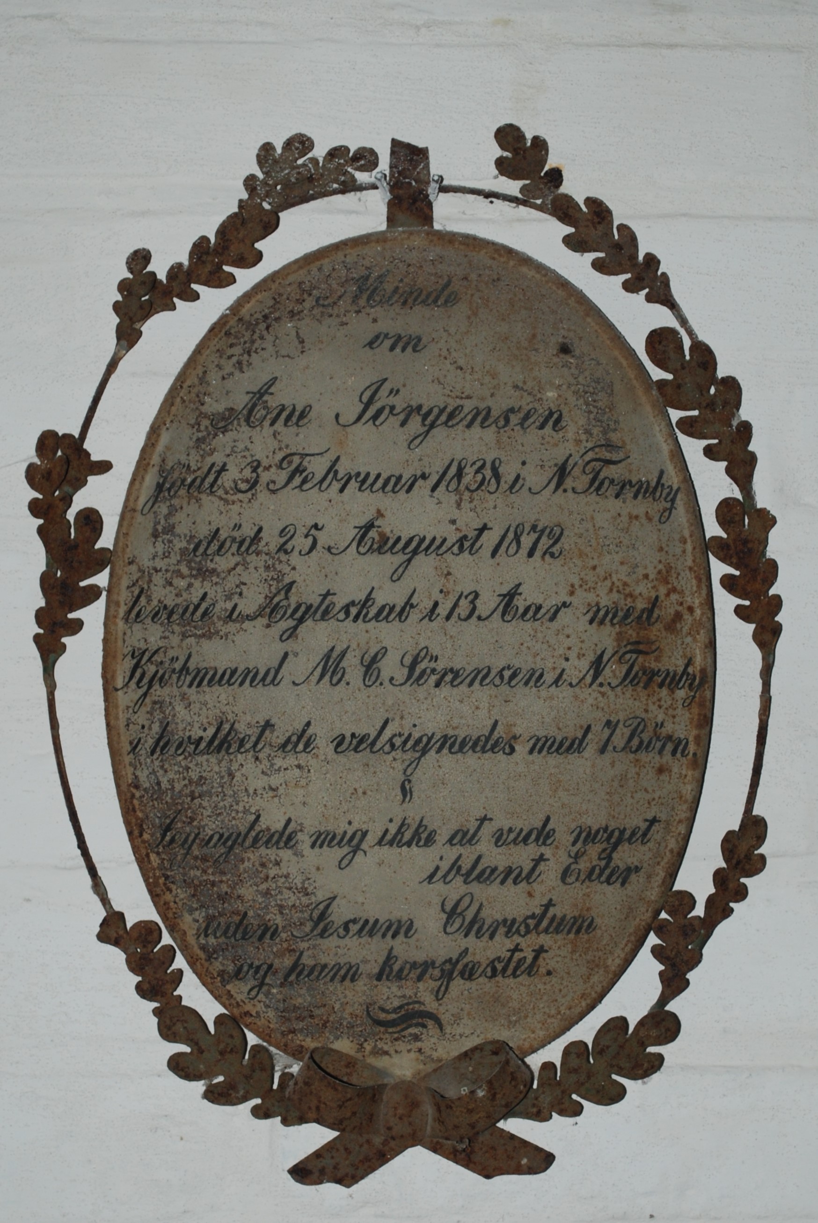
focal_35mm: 60
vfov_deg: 33.4
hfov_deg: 22.7
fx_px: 2039
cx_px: 409
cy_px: 612
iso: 250
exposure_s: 1/60
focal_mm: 40
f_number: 5.3
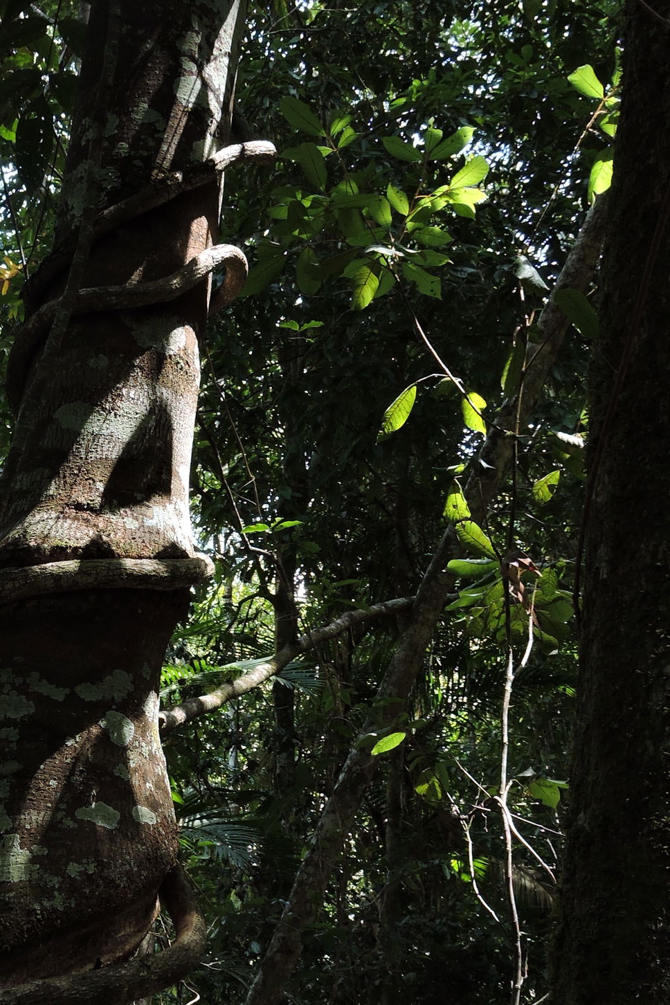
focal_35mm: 55
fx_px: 1535
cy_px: 624
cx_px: 40
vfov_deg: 36.1
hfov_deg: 23.8
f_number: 3.5
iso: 100
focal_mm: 5.4
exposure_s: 1/30
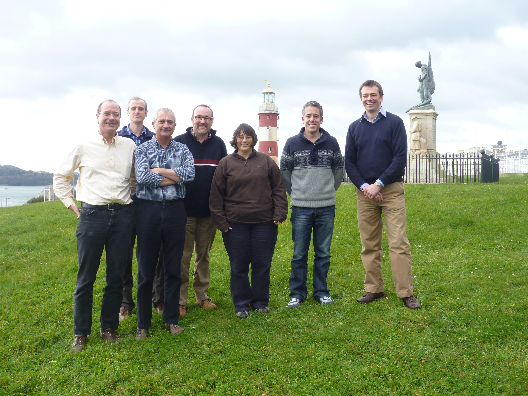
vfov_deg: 39.7
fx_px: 549
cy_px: 198
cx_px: 264
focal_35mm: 36
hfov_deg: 51.4
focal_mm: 6.4
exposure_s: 1/100
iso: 80
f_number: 3.9
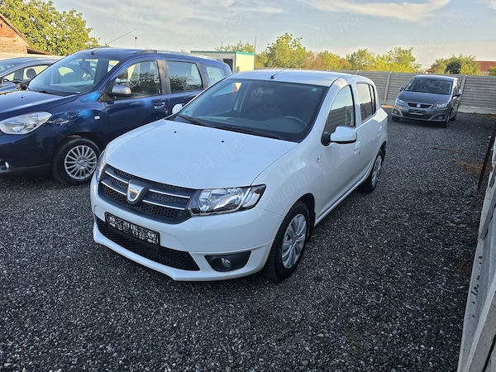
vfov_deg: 58.9
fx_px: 330
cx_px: 248
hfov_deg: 73.9
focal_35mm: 23
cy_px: 186
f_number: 1.4
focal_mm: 6.5
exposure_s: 1/2572
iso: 64
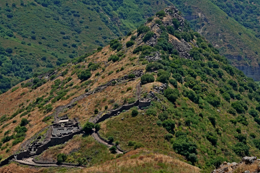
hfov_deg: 21.0
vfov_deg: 14.1
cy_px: 86
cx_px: 141
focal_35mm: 97
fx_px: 701
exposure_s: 1/80
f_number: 13
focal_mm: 31.33
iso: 100
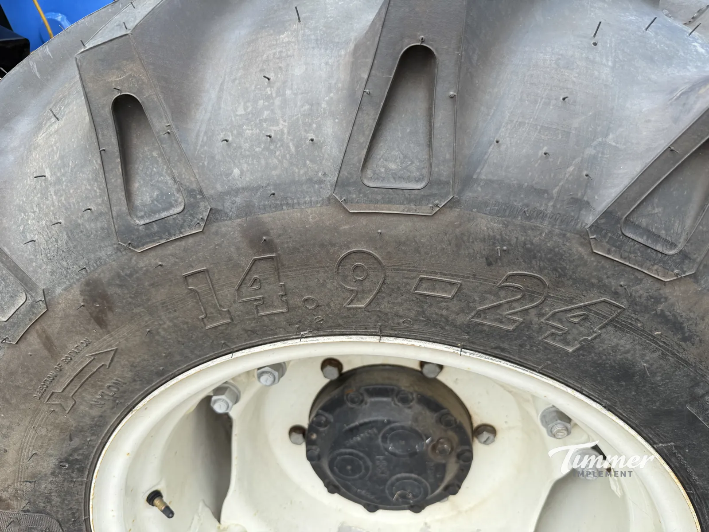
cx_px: 354
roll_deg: -2.4
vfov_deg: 56.8
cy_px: 266
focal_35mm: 24
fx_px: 492
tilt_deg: -25.1
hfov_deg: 71.6
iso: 80
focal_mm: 6.76
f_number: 1.78
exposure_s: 1/1653
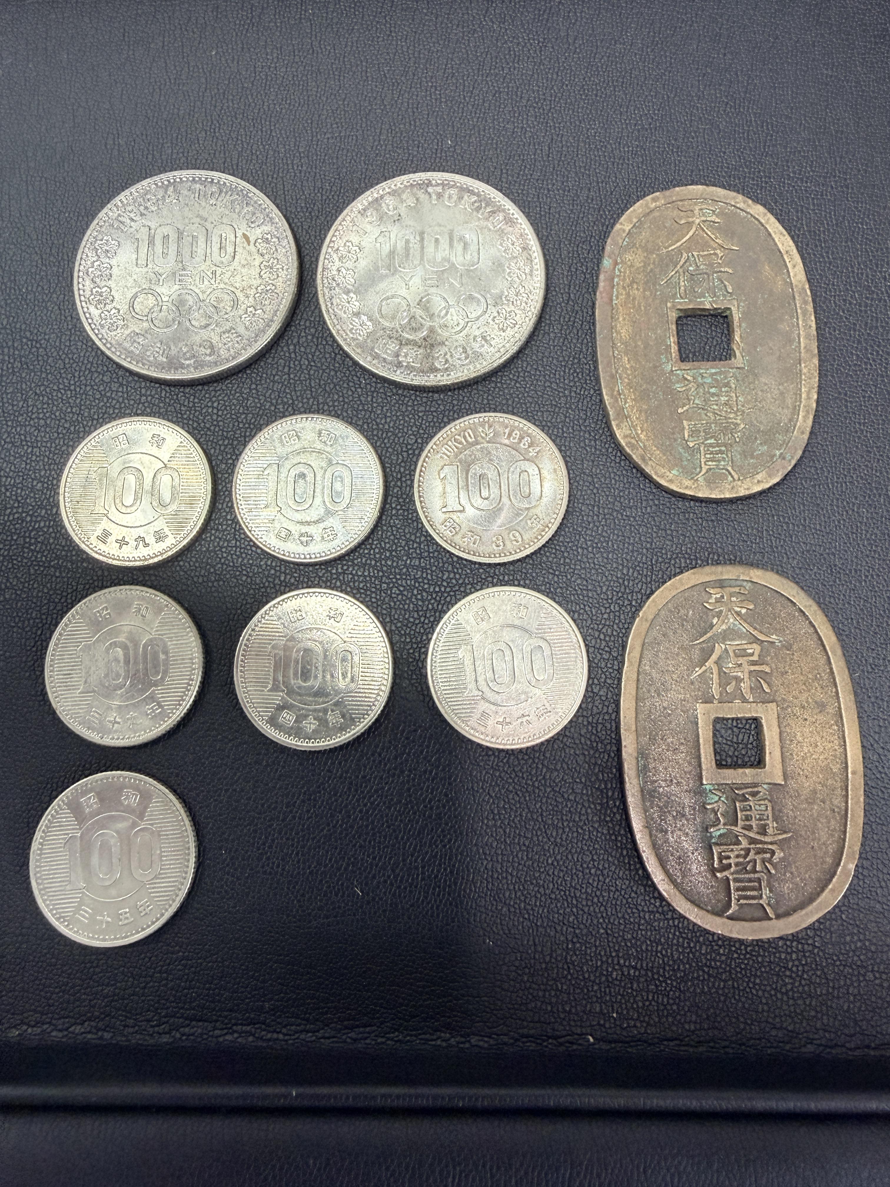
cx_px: 445
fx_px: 891
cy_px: 594
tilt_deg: -77.5
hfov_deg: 53.1
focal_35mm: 26
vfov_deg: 67.3
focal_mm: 2.22
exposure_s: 1/121
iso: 250
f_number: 2.2
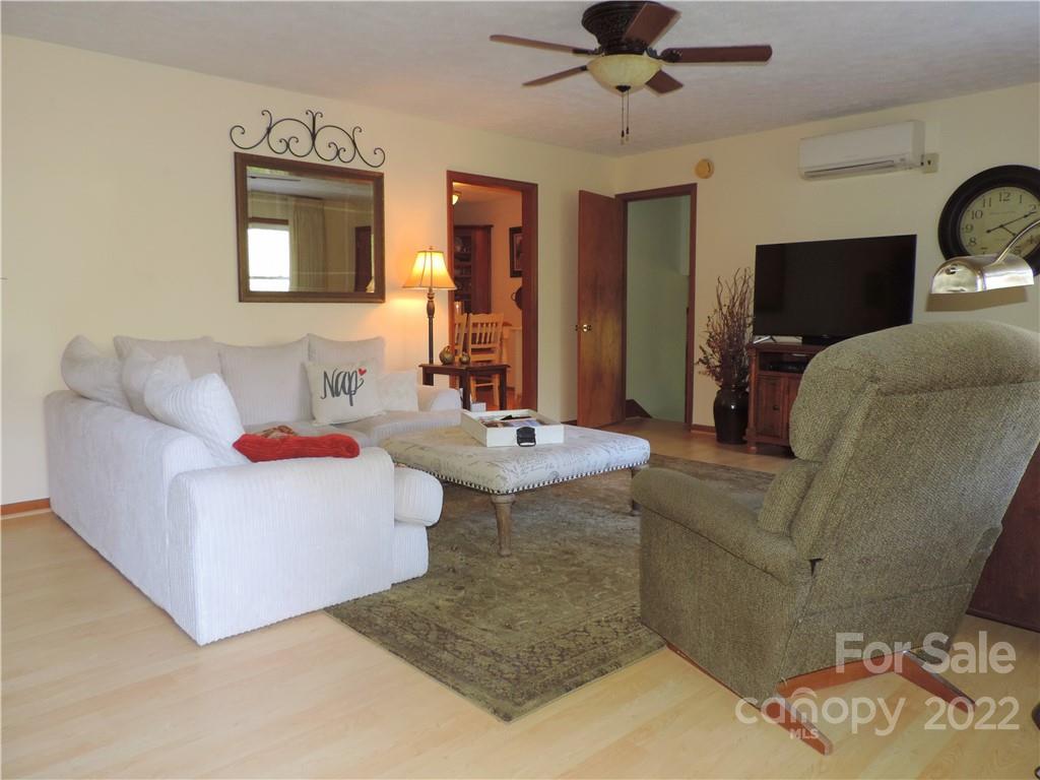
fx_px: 721
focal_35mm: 24
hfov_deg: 71.6
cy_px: 390
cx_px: 520
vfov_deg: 56.8
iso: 200
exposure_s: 1/30
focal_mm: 4.3
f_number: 3
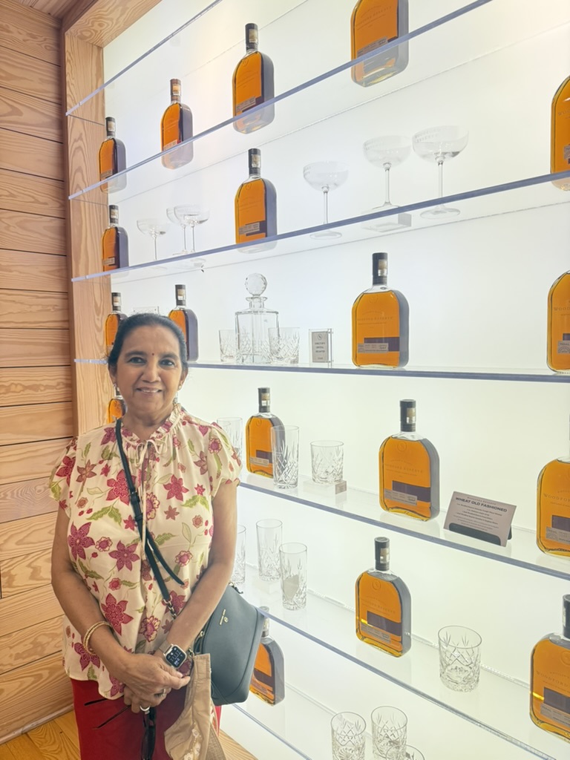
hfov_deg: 56.8
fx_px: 527
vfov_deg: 71.6
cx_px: 285
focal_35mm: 24
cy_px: 380
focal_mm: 6.76
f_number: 1.78
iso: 200
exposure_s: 1/120
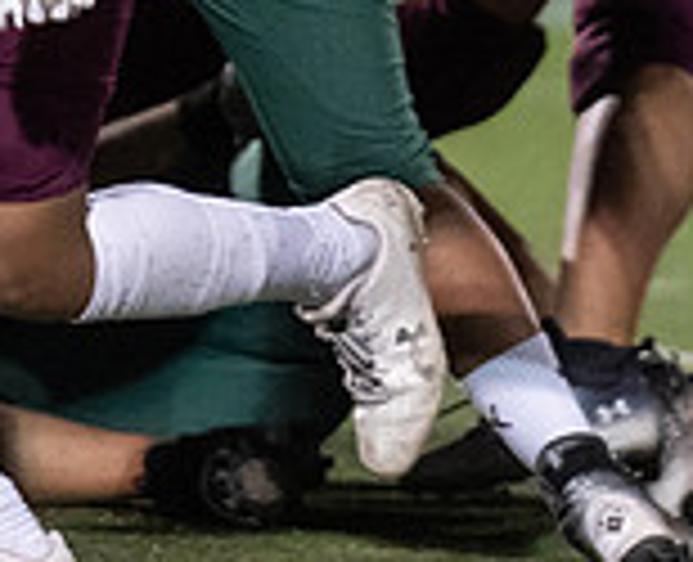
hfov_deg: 1.7
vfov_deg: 1.3
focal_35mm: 1161
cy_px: -307
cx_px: 33
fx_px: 23949
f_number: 2.8
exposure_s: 1/1000
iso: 4000
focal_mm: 200
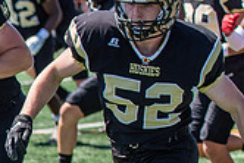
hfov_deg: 4.9
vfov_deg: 3.3
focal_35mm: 412
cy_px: 238
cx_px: -175
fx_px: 2795
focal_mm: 70
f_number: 2.8
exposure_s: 1/1600
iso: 160
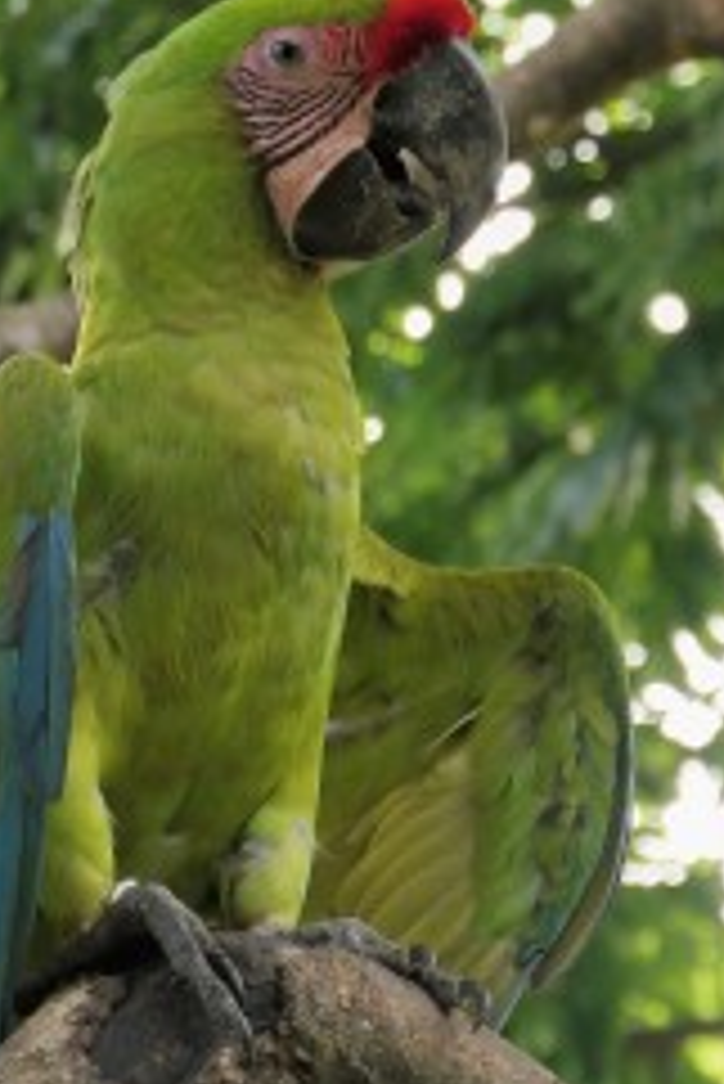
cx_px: 207
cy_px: 729
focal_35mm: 388
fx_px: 11687
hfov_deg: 3.5
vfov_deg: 5.3
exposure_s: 1/100
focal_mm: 57.1
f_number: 5.8
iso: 320
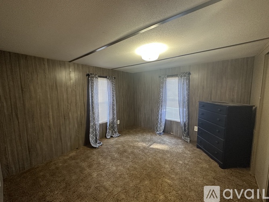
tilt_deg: -6.3
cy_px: 101
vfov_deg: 85.7
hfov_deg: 102.1
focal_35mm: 14
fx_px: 109
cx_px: 134
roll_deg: +0.3
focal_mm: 2.22
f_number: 2.2
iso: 250
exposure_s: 1/60
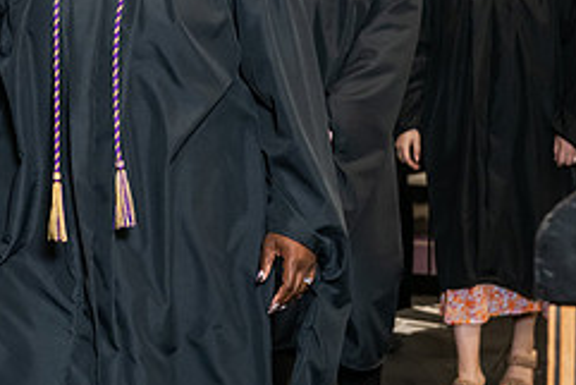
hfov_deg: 13.5
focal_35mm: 149
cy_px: -35
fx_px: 2385
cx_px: -55
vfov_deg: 9.1
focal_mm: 62
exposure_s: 1/200
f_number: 5
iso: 2000
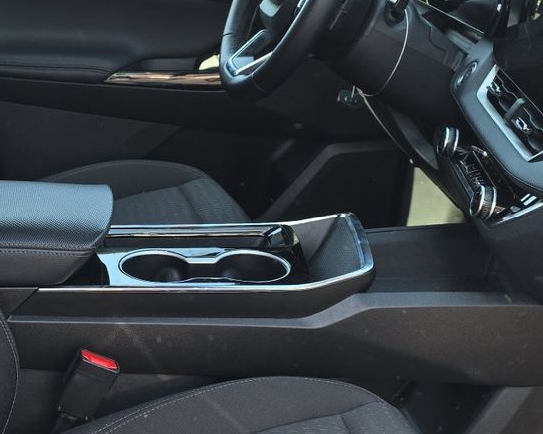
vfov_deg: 23.1
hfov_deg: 28.6
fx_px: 1060
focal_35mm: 66
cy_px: 250
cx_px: 194
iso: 22
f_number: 1.4
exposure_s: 1/119
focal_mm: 6.5
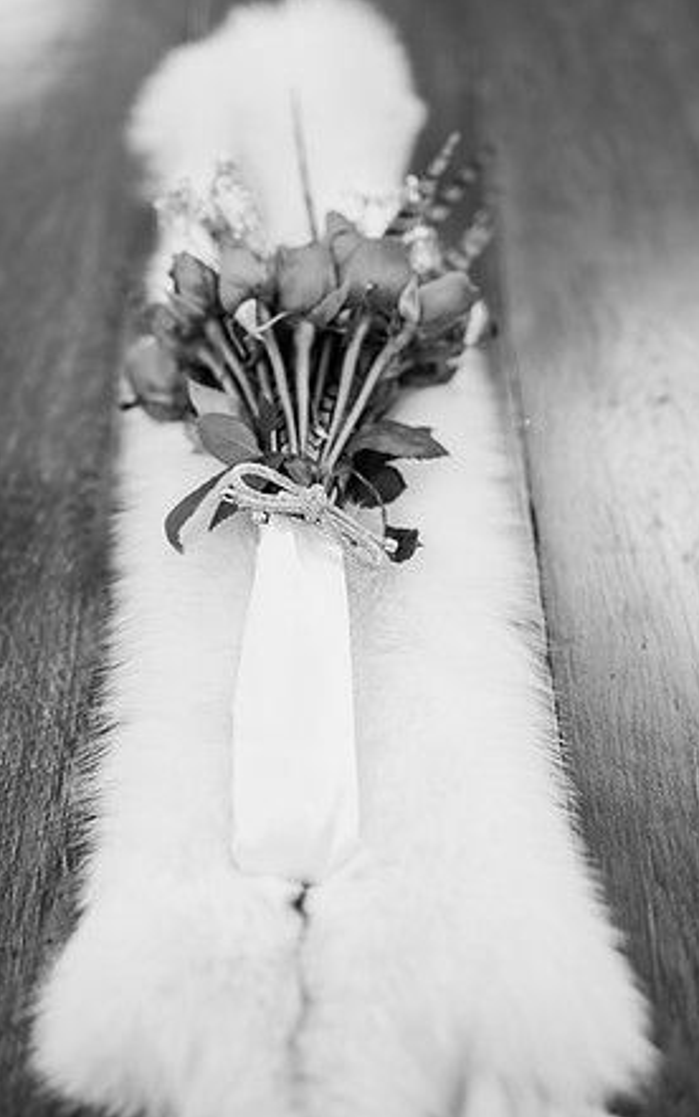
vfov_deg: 38.9
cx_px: 360
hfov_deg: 24.9
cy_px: 557
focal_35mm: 52
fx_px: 1583
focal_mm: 50
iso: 250
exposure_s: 1/50
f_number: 1.6
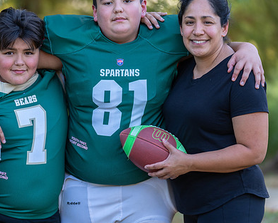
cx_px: 116
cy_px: 104
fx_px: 1662
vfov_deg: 7.7
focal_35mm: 202
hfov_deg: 9.6
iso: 250
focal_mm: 128
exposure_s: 1/320
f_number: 2.8
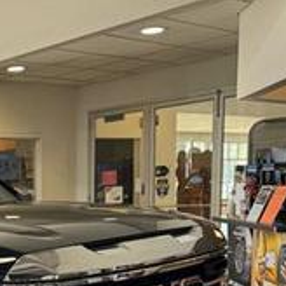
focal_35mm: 65
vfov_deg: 25.0
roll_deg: +3.4
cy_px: 300
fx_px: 608
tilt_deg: -5.6
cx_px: -77
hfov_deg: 23.6
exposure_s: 1/120
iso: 64
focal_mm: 6.76
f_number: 1.78
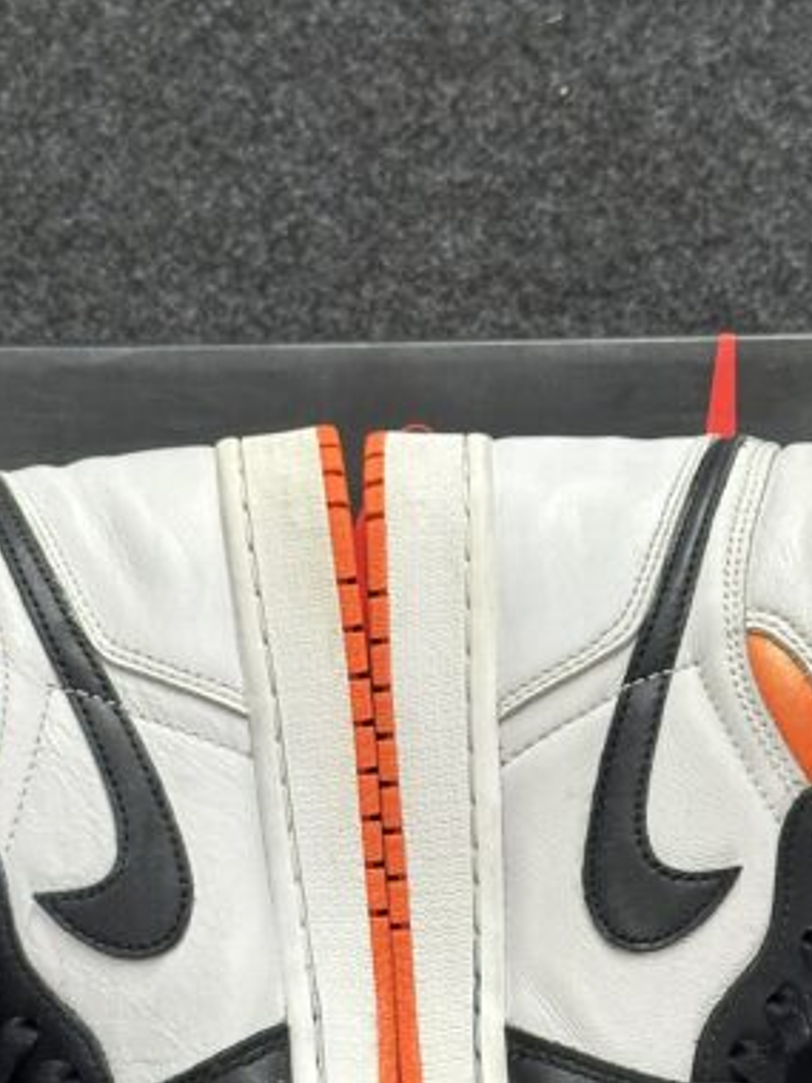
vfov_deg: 19.0
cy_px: 1039
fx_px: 3159
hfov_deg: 14.6
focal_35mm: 101
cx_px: 413
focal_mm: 6.86
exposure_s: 1/50
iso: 250
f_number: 1.78
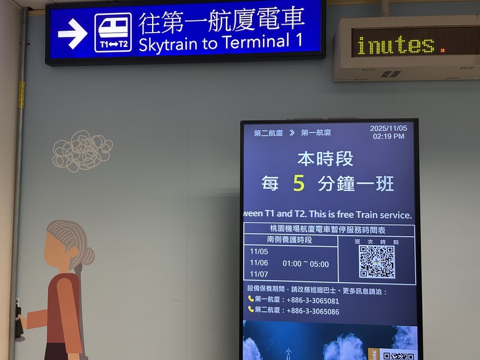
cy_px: 180
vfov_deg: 53.1
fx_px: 361
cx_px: 240
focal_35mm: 26
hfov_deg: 67.3
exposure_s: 1/60
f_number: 1.5
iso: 100
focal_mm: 5.7
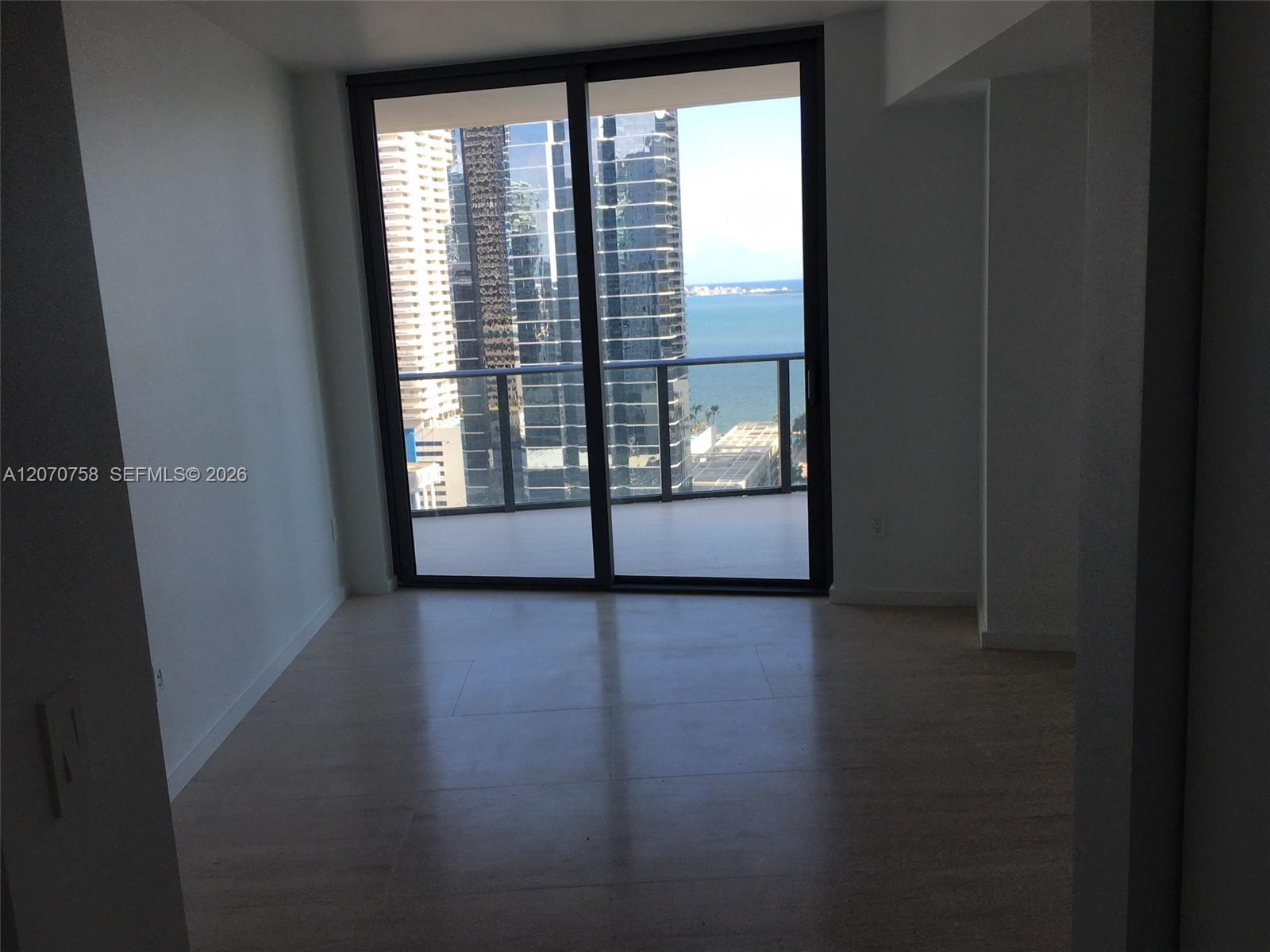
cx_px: 635
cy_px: 476
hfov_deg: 61.7
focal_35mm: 29
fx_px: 1064
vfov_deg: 48.2
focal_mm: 4.15
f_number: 2.2
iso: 25
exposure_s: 1/322
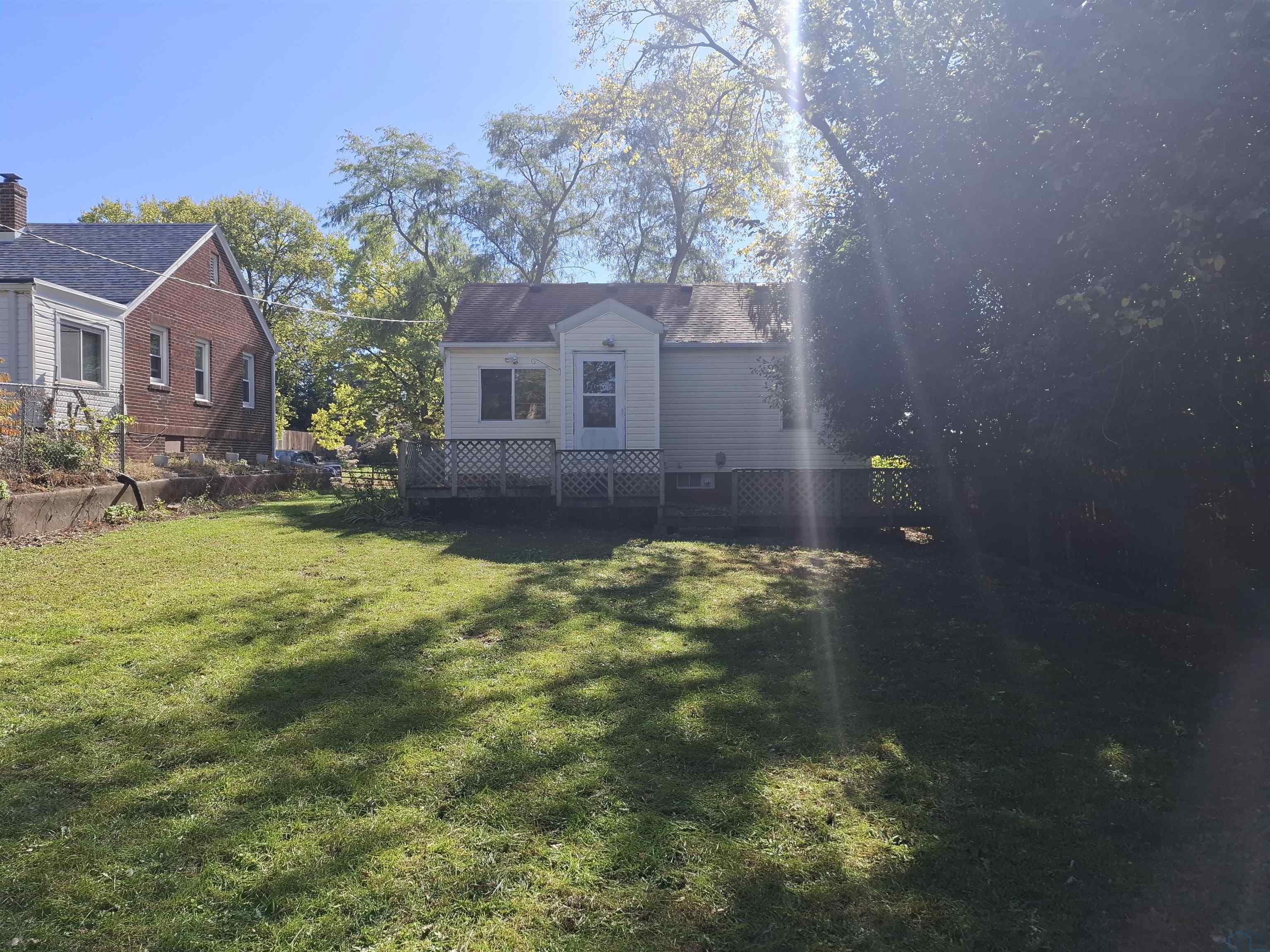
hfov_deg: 73.9
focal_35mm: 23
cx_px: 635
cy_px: 476
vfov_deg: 58.9
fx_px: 844
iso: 50
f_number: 1.8
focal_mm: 5.54
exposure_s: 1/1160
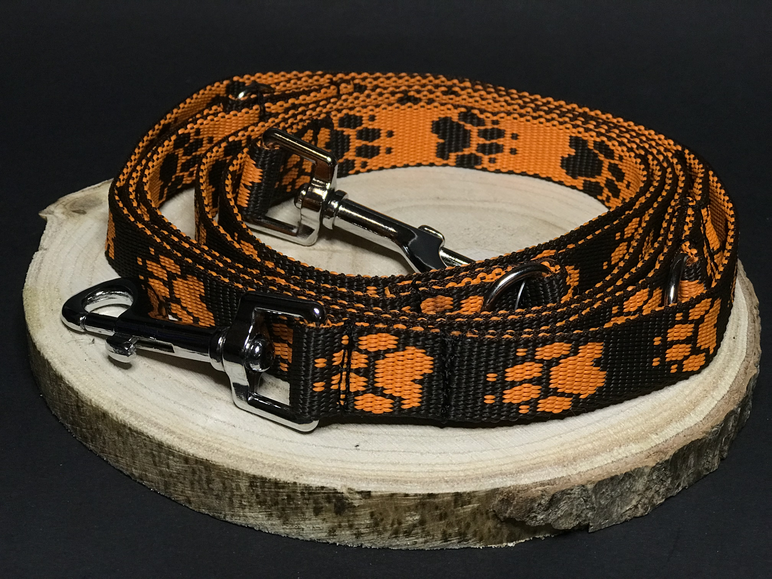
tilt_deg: -33.2
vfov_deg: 25.7
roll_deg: -4.7
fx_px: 1271
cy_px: 290
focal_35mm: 57
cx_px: 386
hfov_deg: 33.8
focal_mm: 6.6
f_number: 2.8
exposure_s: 1/50
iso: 100
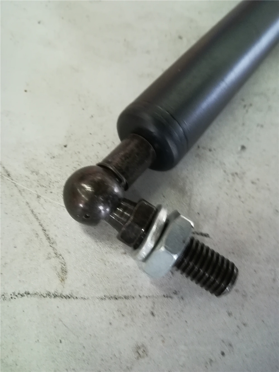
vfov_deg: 67.3
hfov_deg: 53.1
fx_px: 279
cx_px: 140
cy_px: 186
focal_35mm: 26
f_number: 2.2
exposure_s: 1/20
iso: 500
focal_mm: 3.83
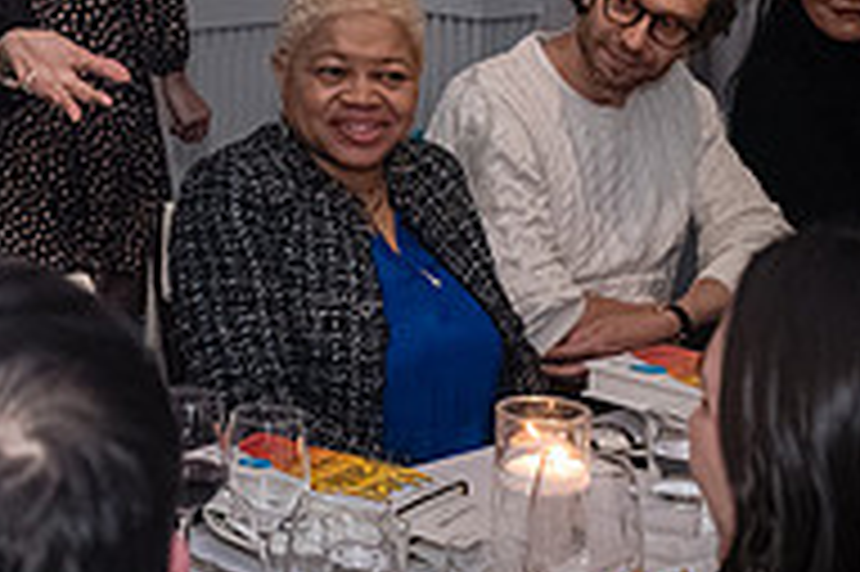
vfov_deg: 12.3
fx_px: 2602
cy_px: -74
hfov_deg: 18.0
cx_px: -130
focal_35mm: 109
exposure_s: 1/320
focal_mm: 35
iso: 6400
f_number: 4.5
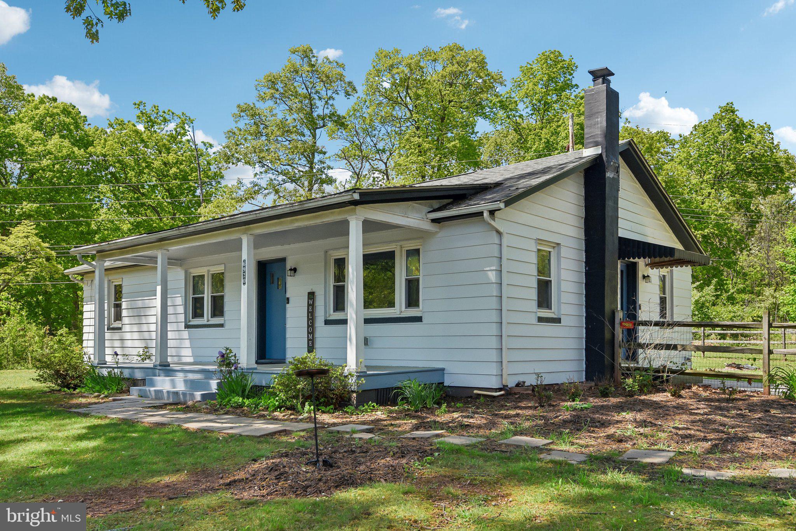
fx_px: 663
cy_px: 266
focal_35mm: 30
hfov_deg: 61.9
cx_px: 398
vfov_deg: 43.6
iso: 400
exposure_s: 1/500
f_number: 8
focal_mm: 30
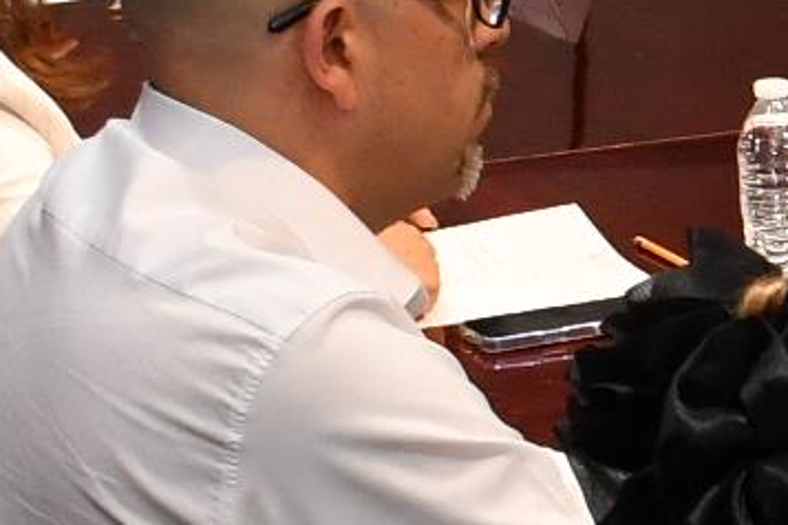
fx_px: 5122
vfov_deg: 5.9
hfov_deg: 8.1
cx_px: 1923
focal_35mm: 234
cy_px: 465
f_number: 5.6
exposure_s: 1/100
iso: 1000
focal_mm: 20
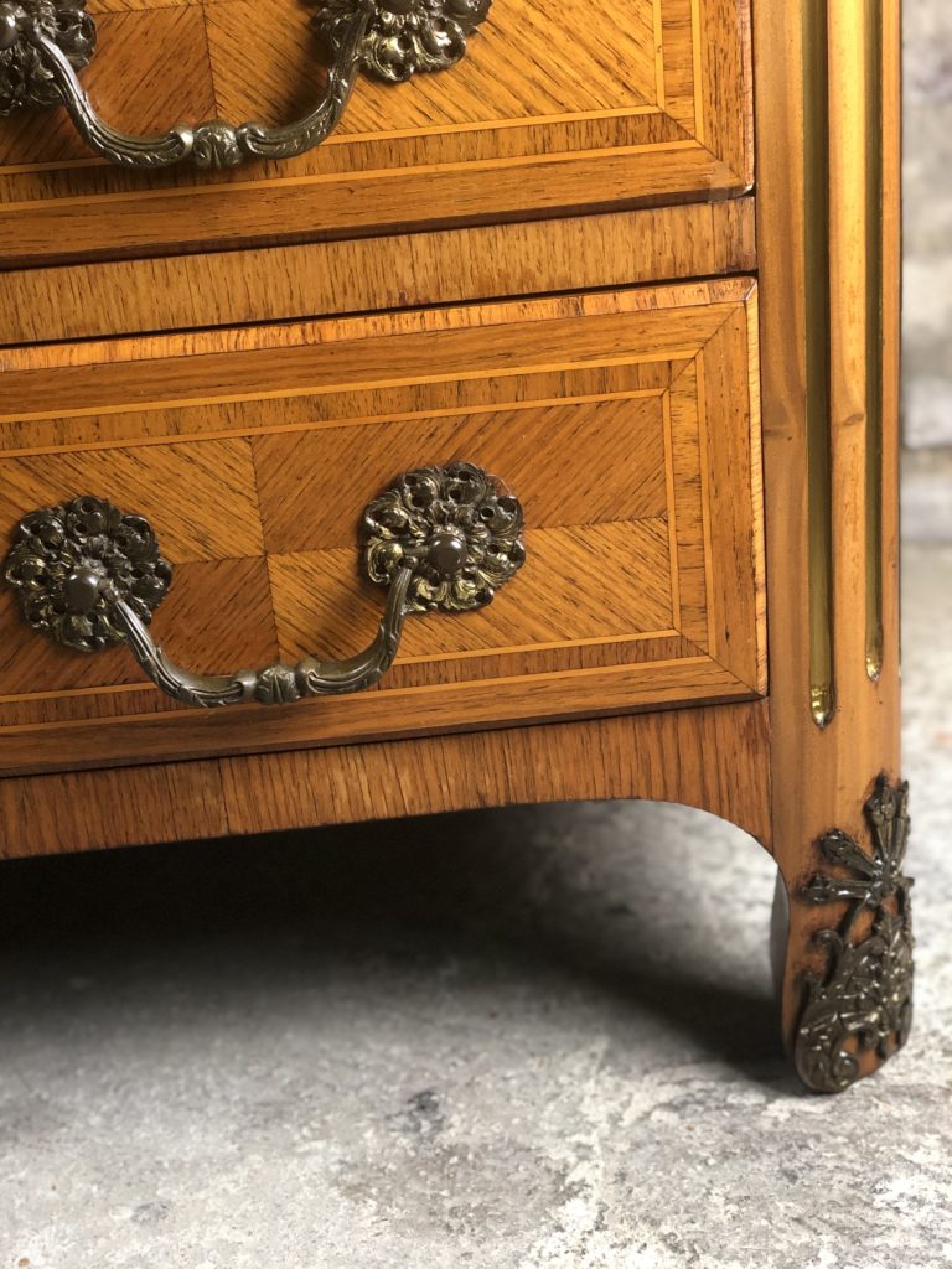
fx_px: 1907
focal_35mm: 52
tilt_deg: -22.9
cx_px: 476
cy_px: 634
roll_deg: +5.2
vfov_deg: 36.8
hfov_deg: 28.0
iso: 160
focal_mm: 6
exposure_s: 1/25
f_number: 2.4
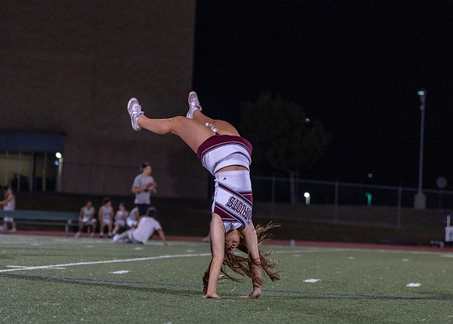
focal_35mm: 125
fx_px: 1603
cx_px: 237
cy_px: 170
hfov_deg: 16.1
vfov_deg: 11.5
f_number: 2.8
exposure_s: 1/1000
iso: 2000
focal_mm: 88
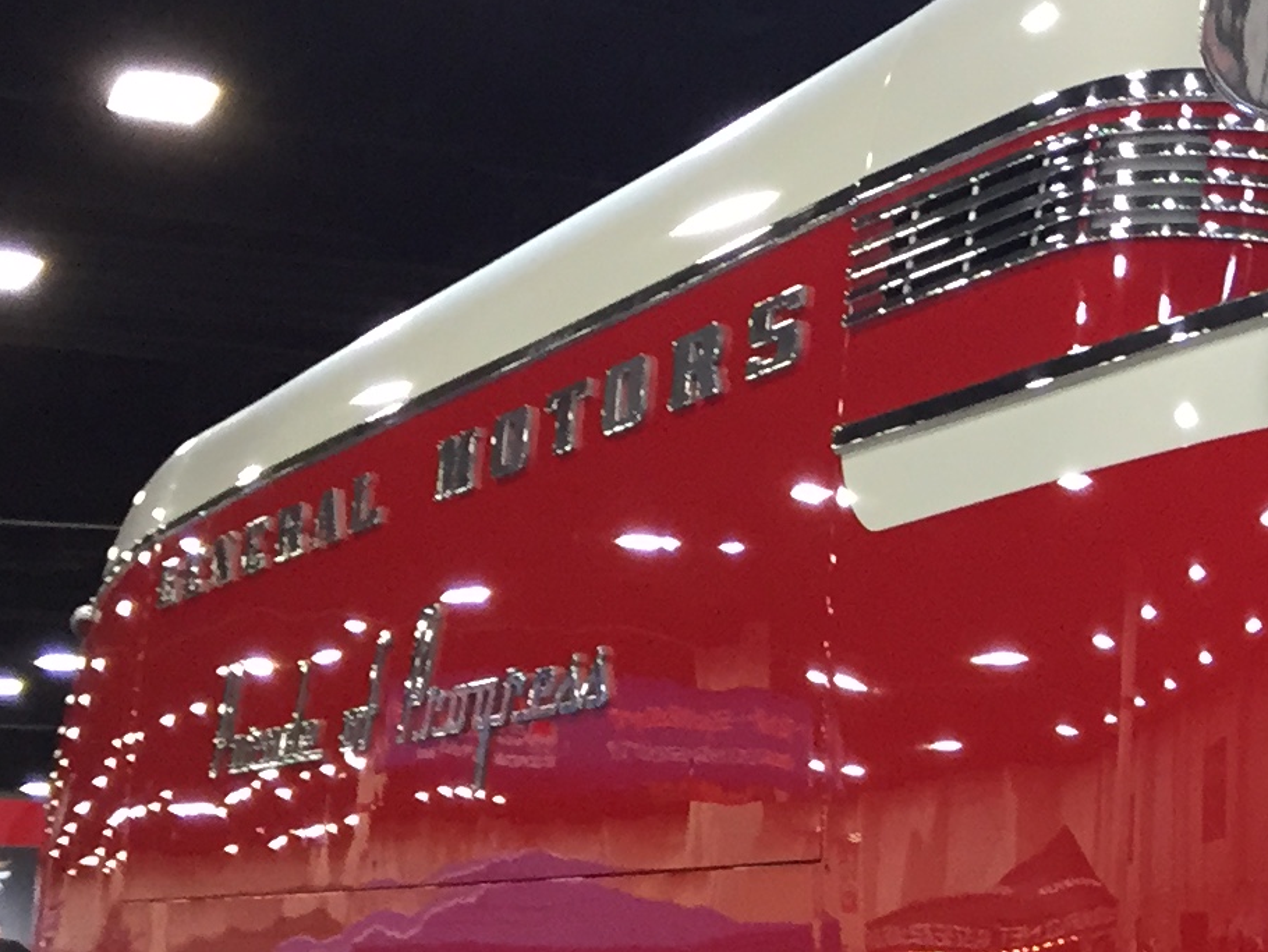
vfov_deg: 14.1
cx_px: 1842
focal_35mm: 104
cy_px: 898
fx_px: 3811
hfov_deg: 17.2
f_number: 2.2
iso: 125
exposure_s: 1/30
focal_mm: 4.15
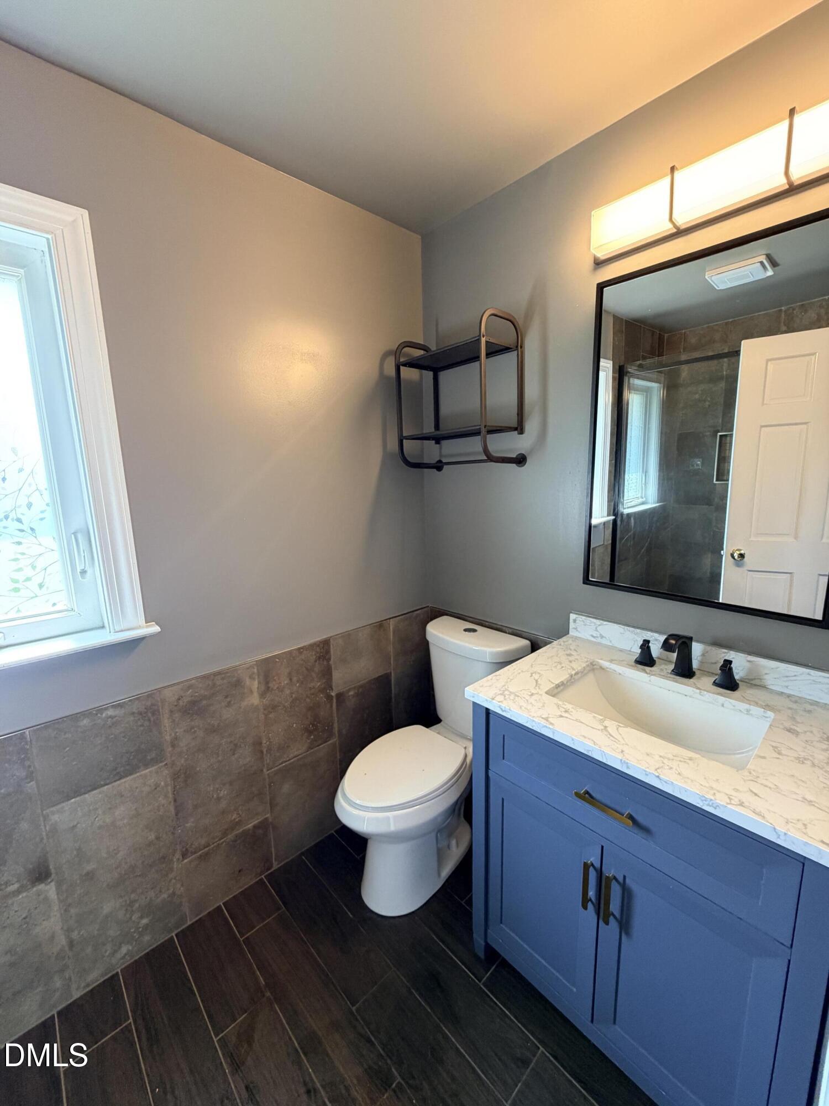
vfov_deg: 102.1
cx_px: 414
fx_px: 447
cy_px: 553
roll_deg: +1.2
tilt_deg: -9.0
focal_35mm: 14
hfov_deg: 85.7
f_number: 2.2
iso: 250
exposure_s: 1/60
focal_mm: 2.22
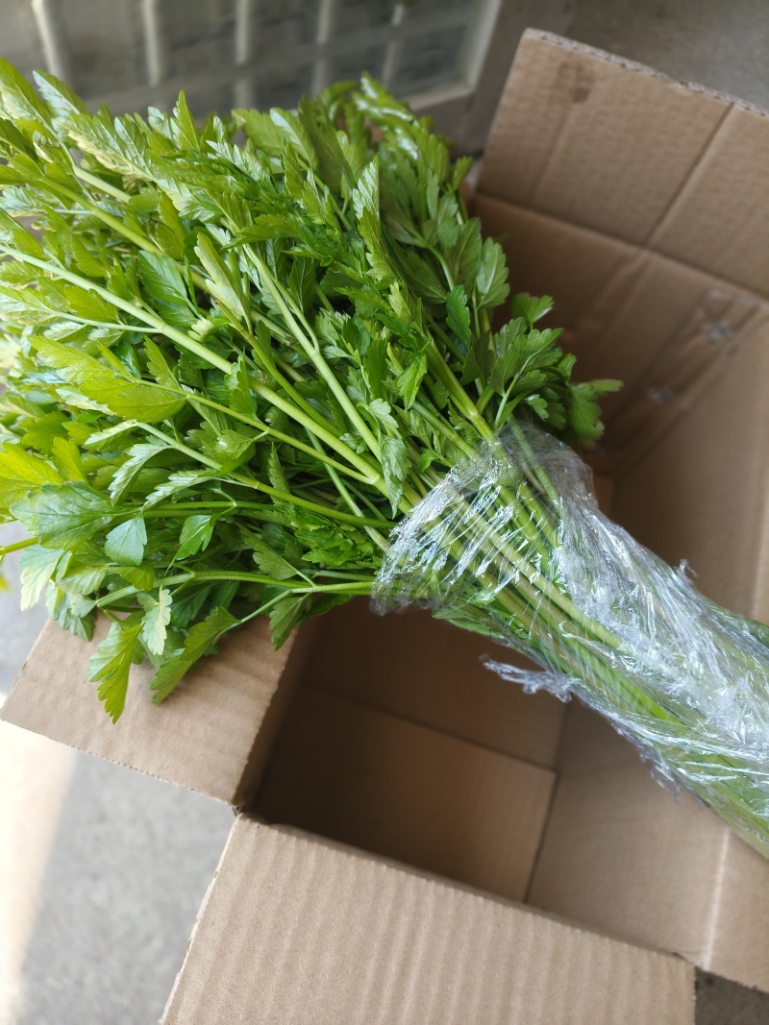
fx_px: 770
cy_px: 512
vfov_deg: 67.3
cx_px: 384
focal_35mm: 26
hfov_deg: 53.1
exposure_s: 1/177
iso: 80
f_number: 2.8
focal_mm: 4.84
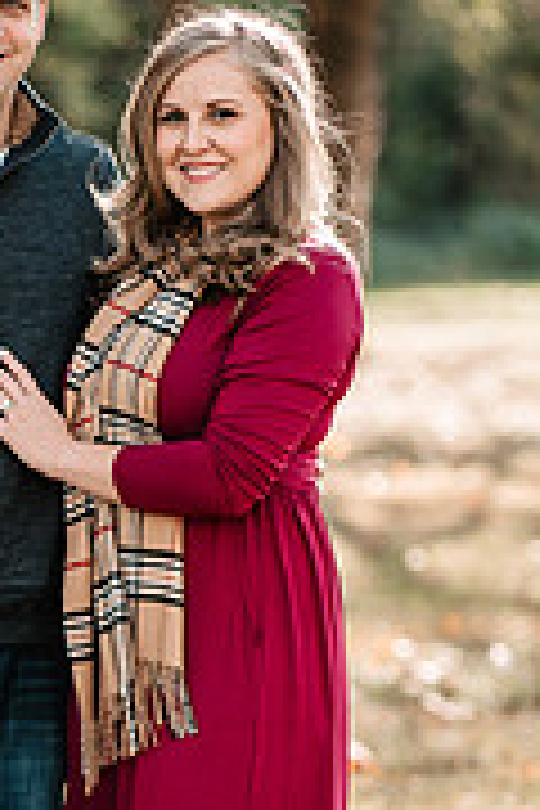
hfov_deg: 6.5
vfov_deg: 9.7
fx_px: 4770
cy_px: 652
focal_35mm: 212
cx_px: 14
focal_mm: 85
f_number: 2
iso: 200
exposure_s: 1/500
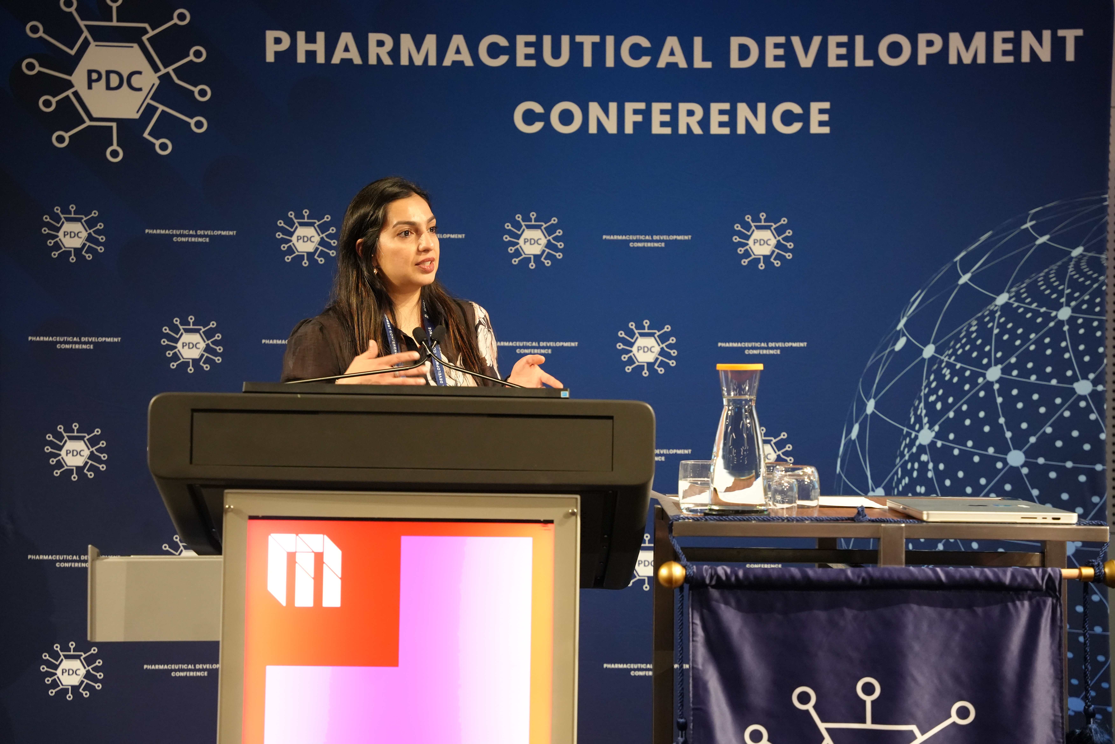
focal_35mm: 66
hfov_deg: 30.4
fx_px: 2053
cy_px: 372
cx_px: 558
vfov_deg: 20.5
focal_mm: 66.3
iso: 5000
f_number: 4
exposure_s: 1/160
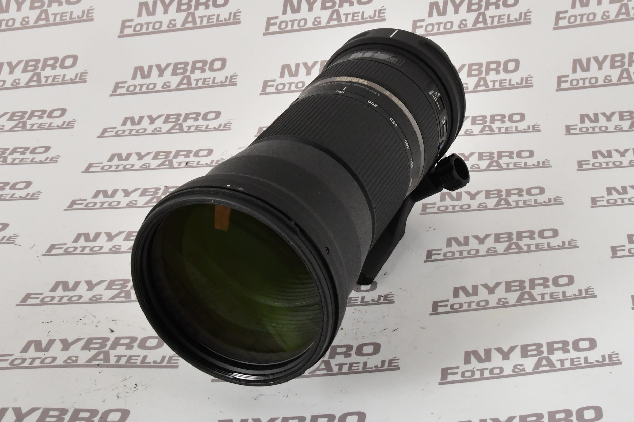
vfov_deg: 41.1
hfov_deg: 58.7
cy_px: 206
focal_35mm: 32
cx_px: 313
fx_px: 564
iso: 1600
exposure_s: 1/250
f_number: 16
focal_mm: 31
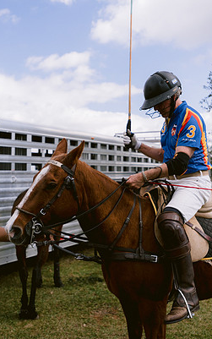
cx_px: 96
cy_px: 163
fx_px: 369
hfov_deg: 32.0
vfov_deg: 49.2
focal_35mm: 40
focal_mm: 35
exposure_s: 1/2500
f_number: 2.8
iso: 200
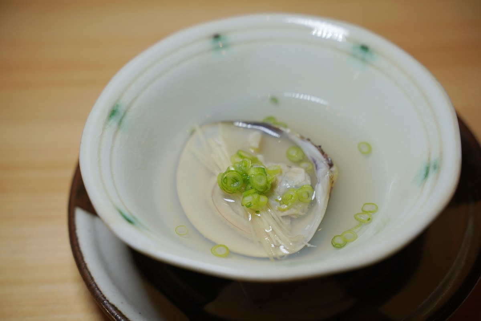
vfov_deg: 18.2
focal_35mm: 75
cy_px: 160
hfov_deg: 27.0
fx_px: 1002
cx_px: 240
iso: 100
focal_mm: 75
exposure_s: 1/125
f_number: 5
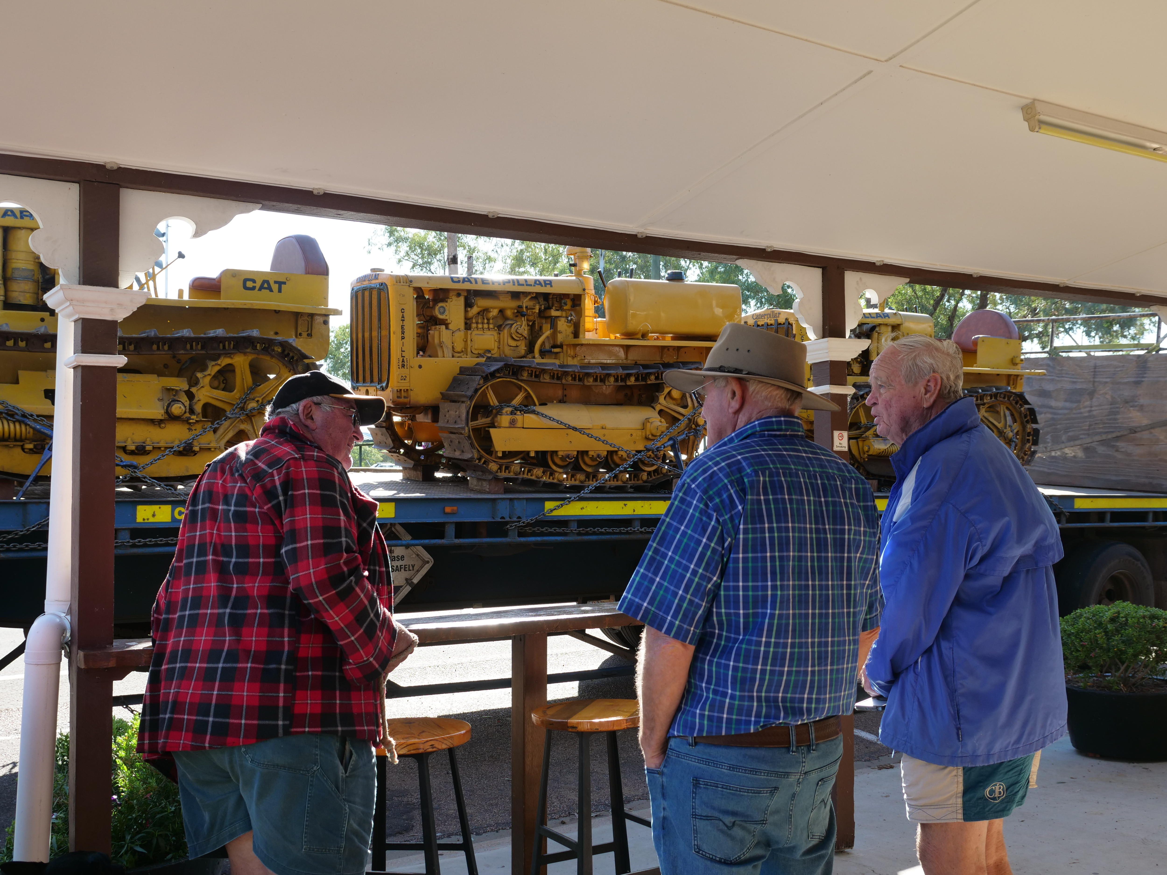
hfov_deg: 51.4
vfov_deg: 39.7
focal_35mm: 36
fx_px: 1214
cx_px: 584
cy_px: 438
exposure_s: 1/250
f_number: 4.5
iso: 200
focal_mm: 18
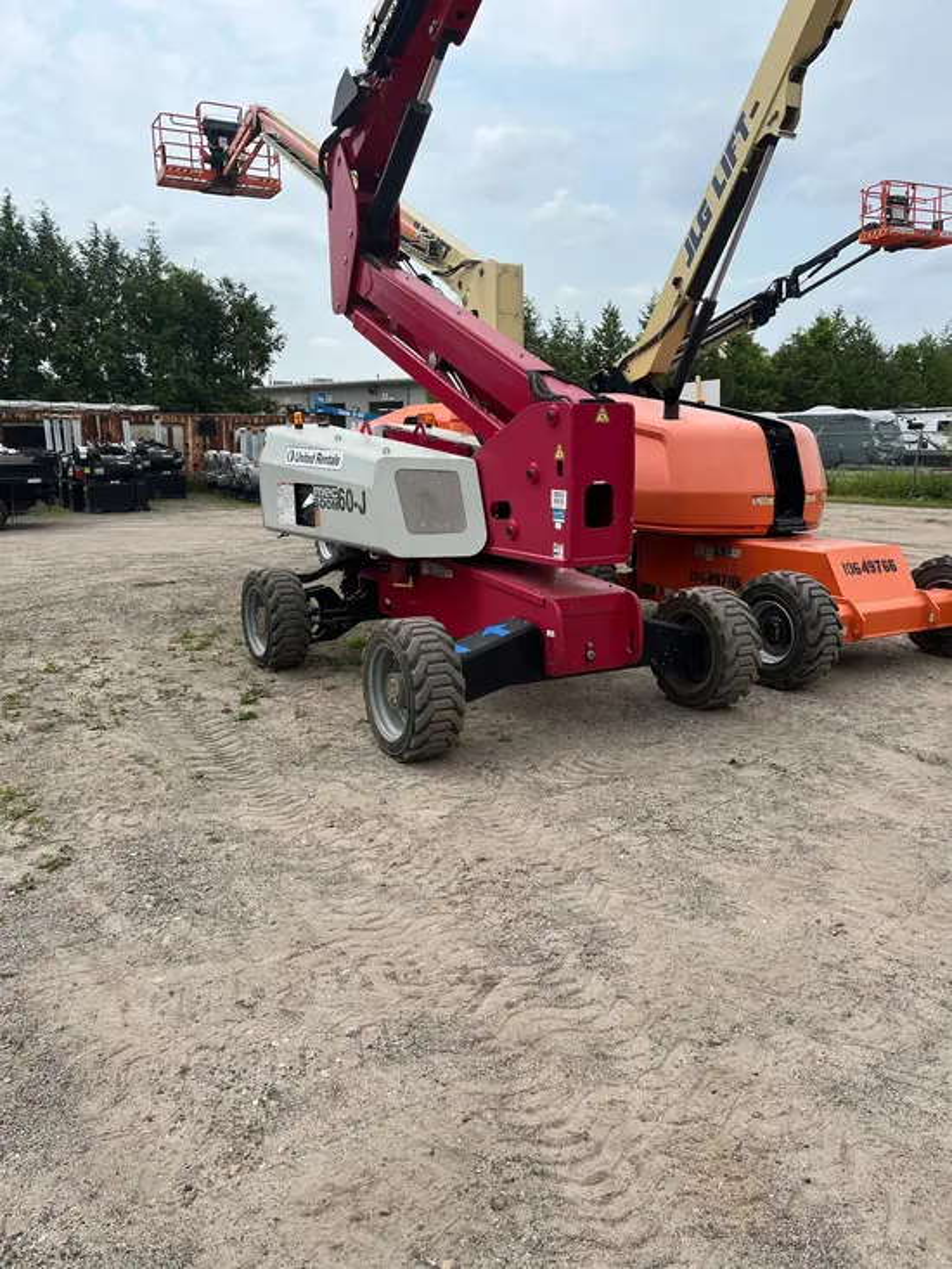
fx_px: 953
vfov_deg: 67.3
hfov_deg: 53.1
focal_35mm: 26
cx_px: 476
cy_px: 634
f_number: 1.6
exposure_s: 1/3413
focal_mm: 5.1
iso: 50
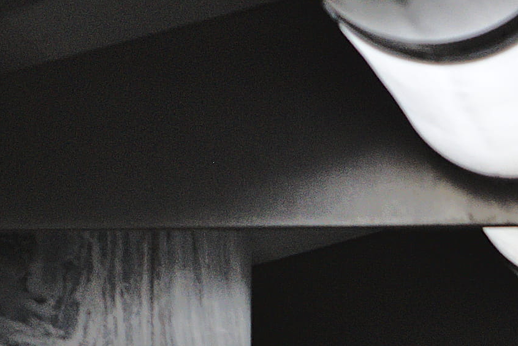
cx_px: 955
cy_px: 910
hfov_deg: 5.7
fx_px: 5141
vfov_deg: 3.8
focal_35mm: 357
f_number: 5
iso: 1000
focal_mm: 50
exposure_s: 1/80
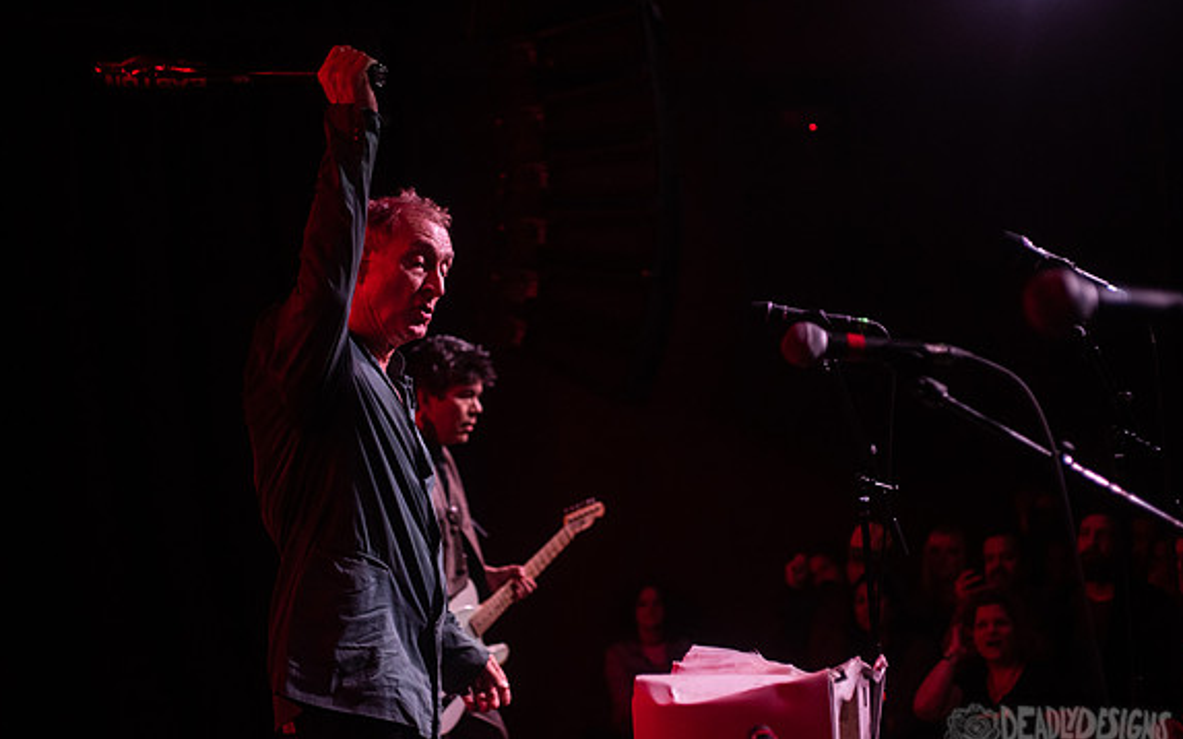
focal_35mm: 64
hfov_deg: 32.0
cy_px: 379
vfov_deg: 20.3
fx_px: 2063
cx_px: 590
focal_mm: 62
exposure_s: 1/160
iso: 2000
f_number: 3.2
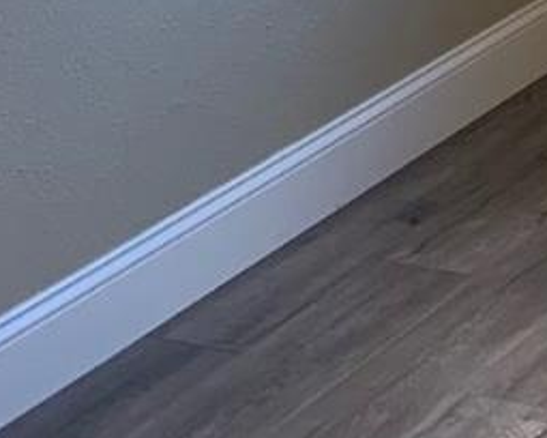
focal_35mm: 149
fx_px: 2412
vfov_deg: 9.1
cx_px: 1154
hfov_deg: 11.4
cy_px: -672
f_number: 1.8
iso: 80
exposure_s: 1/60
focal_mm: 4.25
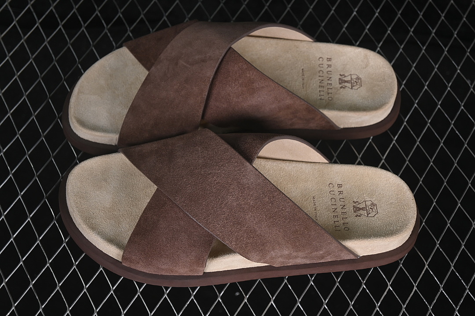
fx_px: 990
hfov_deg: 27.0
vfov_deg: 18.2
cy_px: 158
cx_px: 238
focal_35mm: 75
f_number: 6.3
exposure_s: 1/60
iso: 160
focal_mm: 50
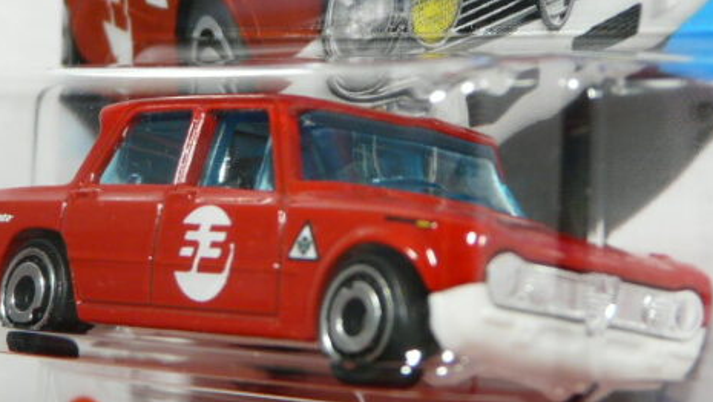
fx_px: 3083
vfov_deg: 7.4
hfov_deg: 13.2
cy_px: 98
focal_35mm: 163
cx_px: 331
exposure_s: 1/50
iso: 125
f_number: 3.2
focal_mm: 12
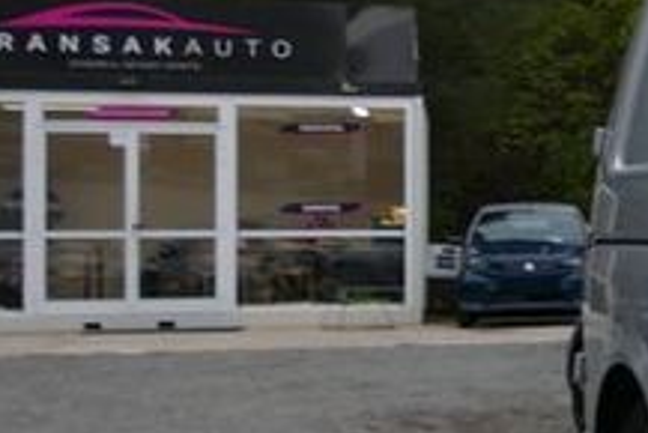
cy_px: 219
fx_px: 2071
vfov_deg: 11.9
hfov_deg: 13.7
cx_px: 1481
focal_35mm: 115
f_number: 2.8
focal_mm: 9.12
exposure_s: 1/60
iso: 200
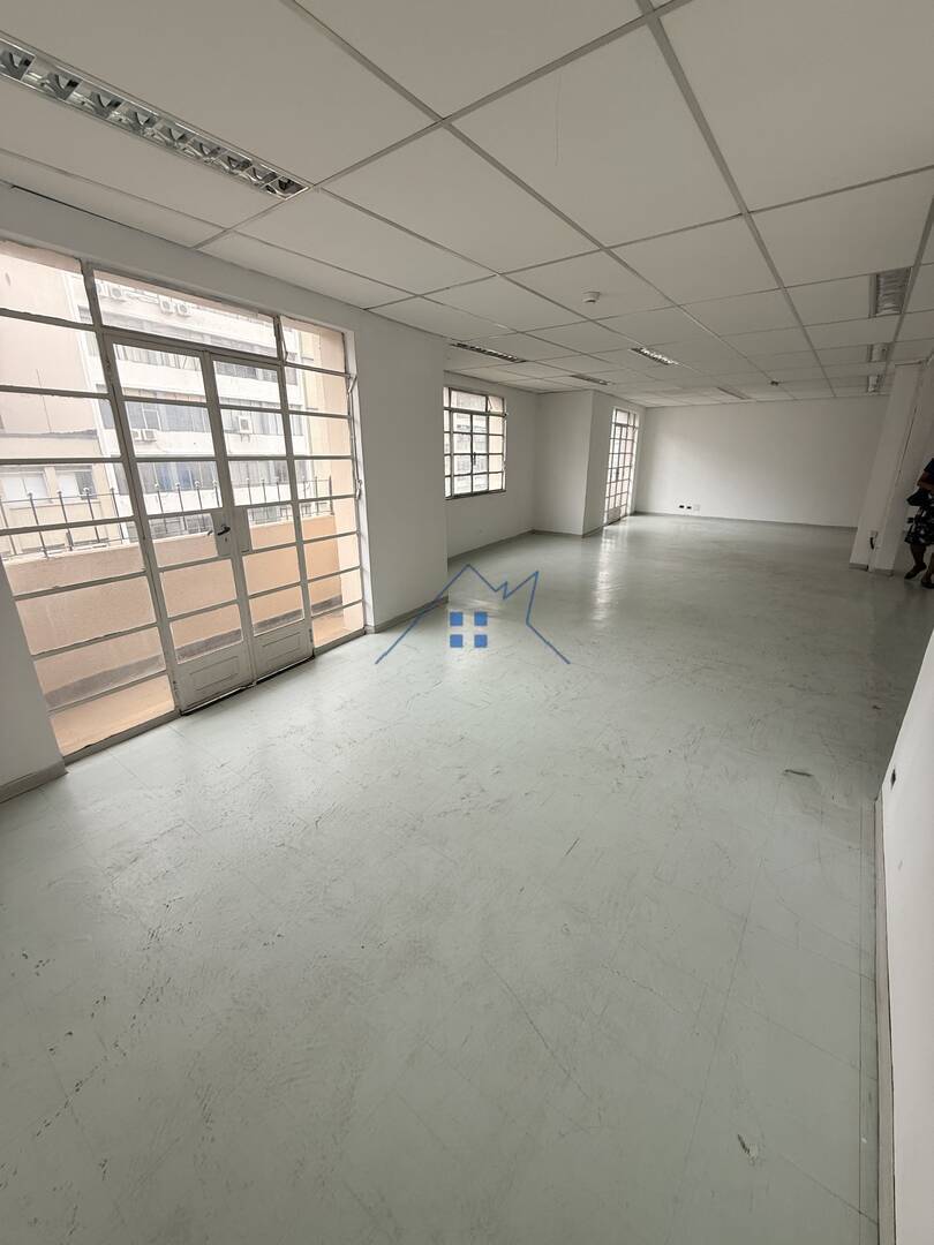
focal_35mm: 14
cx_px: 467
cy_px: 622
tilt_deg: -19.2
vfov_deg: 102.1
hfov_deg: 85.7
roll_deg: -0.8
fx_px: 504
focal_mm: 2.22
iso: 64
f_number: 2.2
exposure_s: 1/99
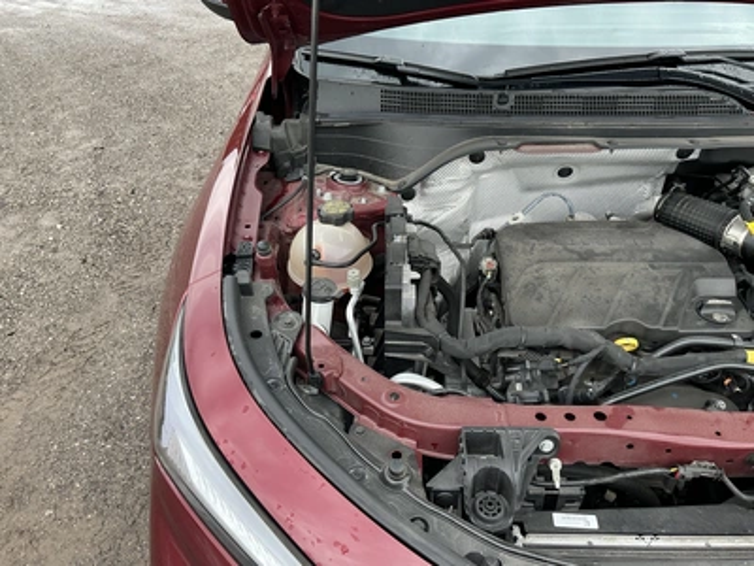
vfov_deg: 49.7
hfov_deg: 63.4
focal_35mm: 28
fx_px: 610
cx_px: 377
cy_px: 283
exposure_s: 1/177
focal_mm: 3
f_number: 1.8
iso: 20
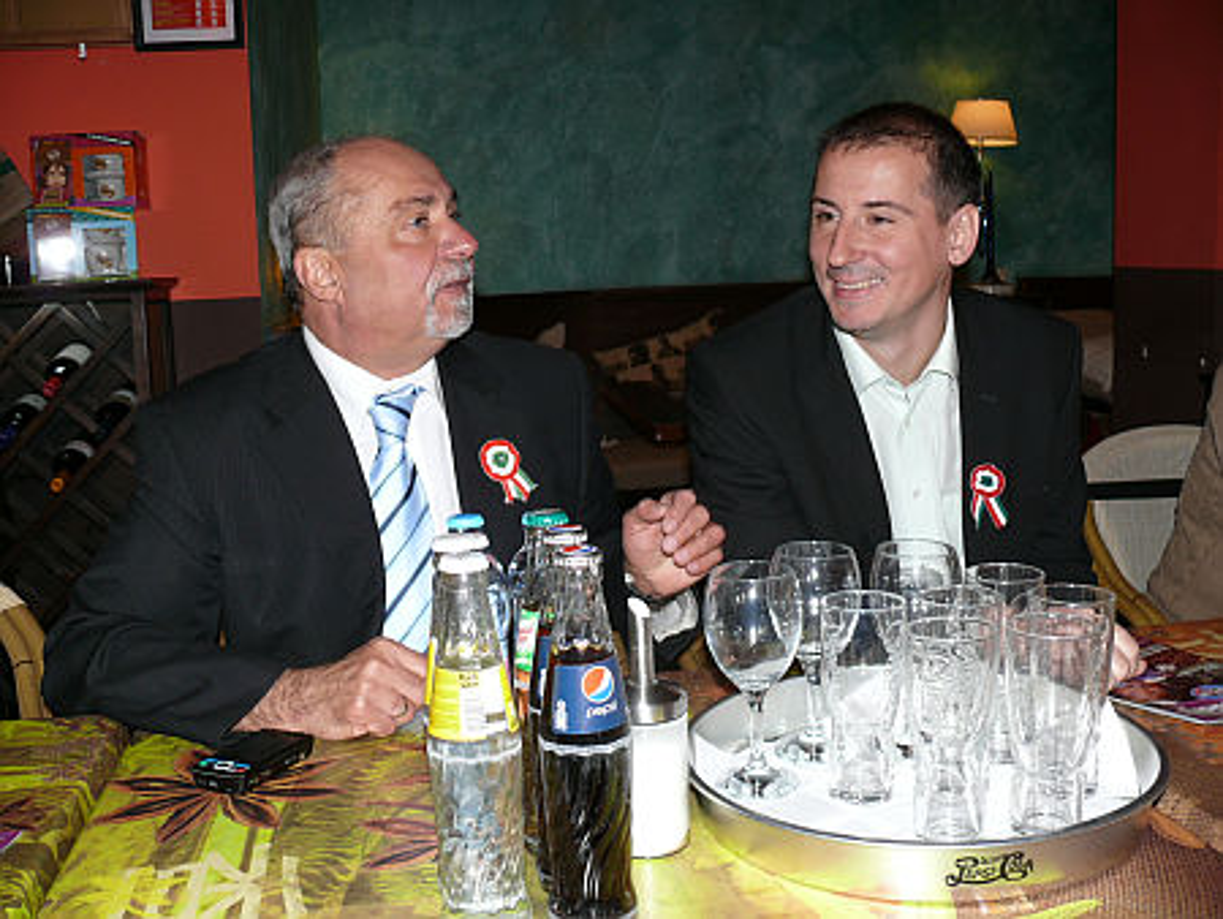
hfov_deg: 52.6
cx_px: 612
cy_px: 460
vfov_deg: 40.7
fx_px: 1237
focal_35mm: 35
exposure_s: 1/30
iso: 100
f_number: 2.8
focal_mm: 7.4
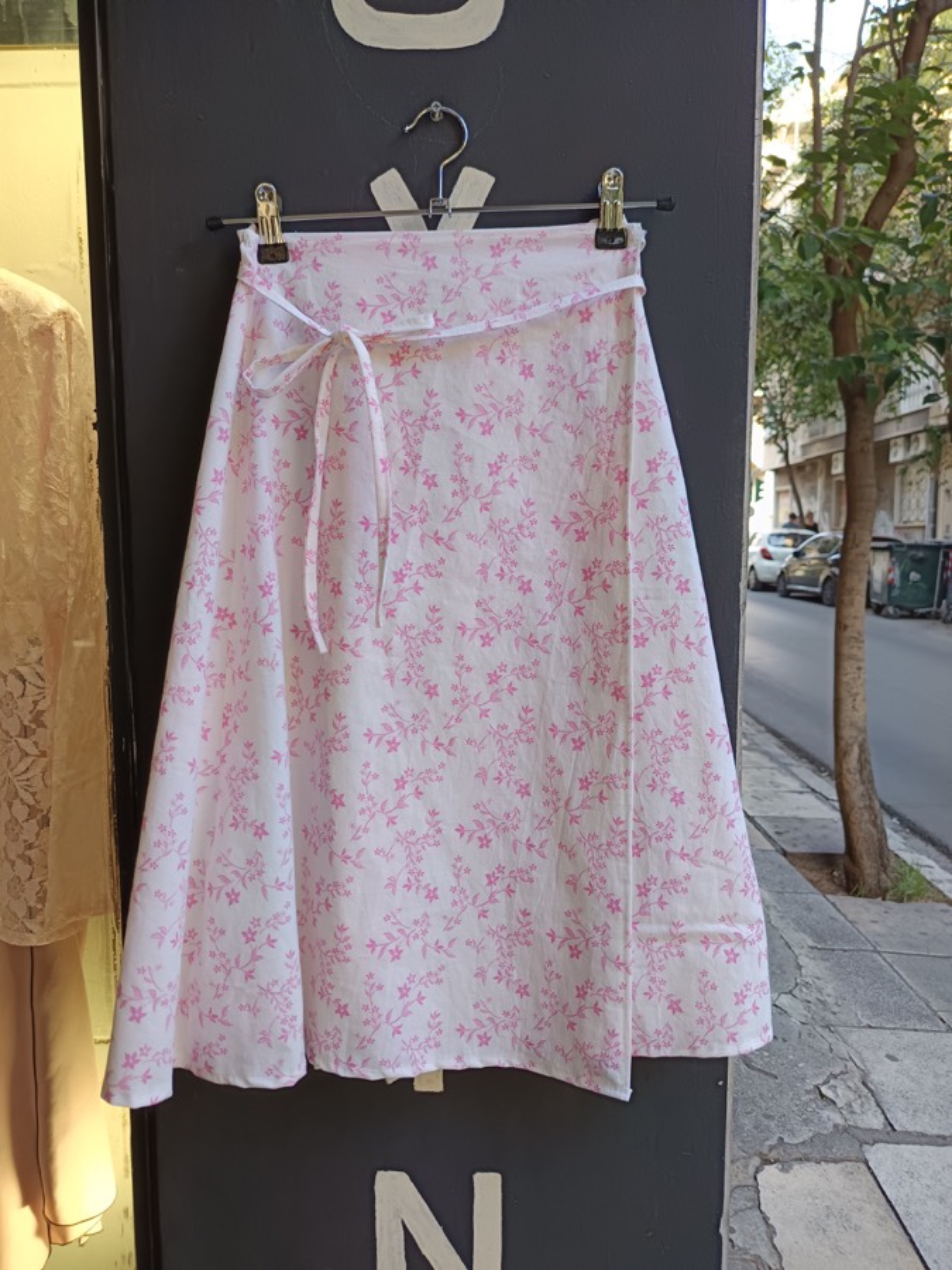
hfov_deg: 56.8
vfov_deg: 71.6
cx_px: 476
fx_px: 880
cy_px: 635
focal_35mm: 24
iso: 183
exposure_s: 1/50
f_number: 1.7
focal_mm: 5.31
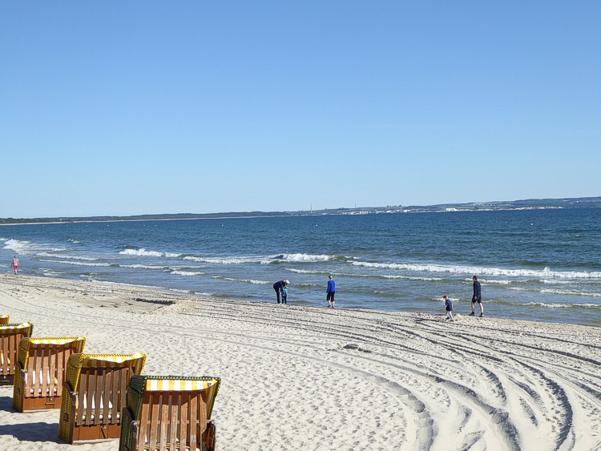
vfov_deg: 27.5
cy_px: 226
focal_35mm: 53
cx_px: 300
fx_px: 920
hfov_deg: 36.2
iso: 100
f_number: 4.1
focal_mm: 9
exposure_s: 1/800
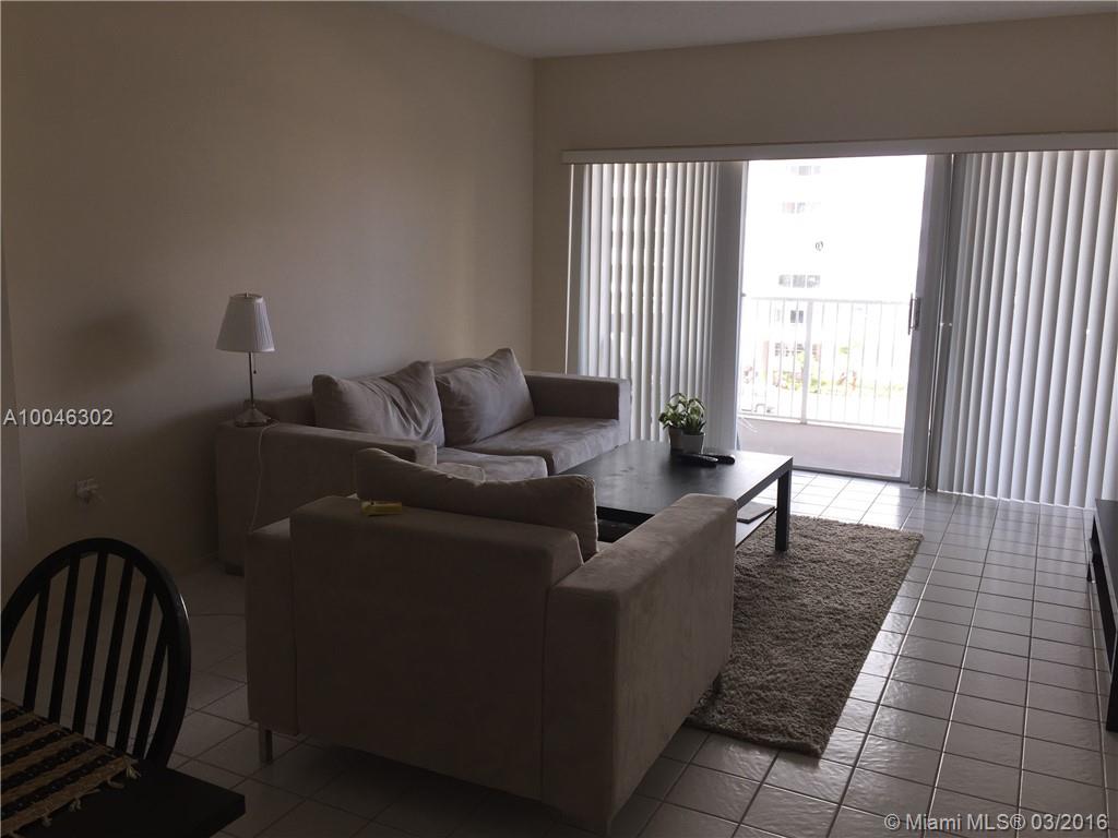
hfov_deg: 61.7
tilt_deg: -9.7
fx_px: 937
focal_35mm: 29
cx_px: 559
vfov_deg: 48.2
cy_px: 419
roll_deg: -1.6
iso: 32
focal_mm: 4.15
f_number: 2.2
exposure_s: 1/124
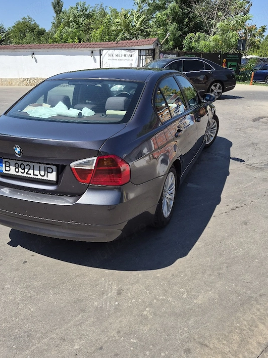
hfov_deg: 53.1
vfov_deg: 67.3
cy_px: 180
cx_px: 134
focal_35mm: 26
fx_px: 268
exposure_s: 1/5000
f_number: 1.8
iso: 80
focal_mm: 5.4
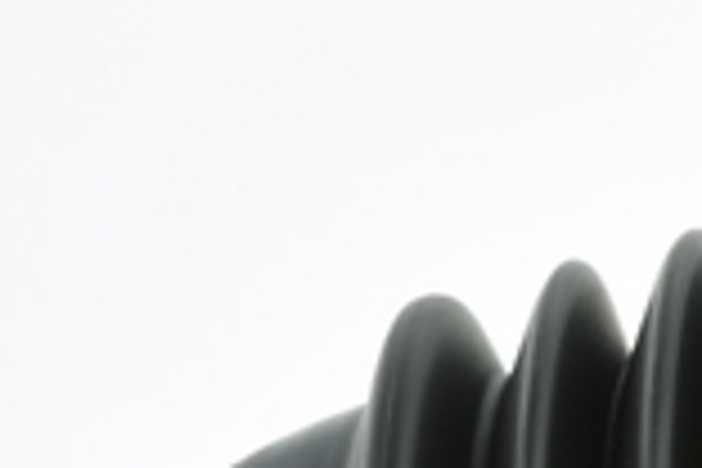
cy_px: 909
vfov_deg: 4.9
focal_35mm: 277
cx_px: 1413
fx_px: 5401
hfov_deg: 7.2
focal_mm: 60
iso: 64
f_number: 29
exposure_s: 1/2
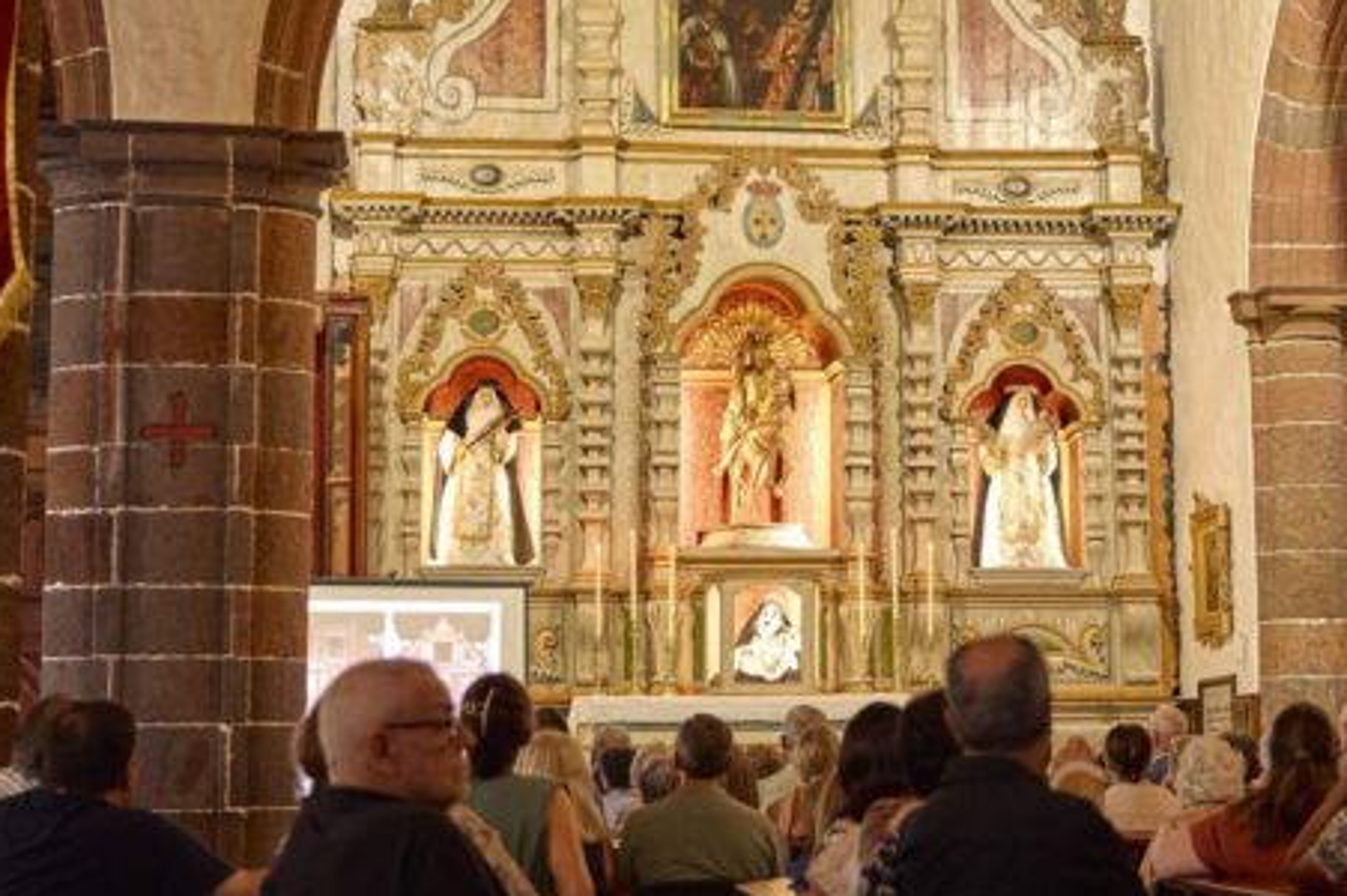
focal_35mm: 75
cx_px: 893
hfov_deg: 26.9
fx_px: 2804
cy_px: 332
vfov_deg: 18.1
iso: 2500
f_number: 2.8
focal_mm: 44
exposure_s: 1/80
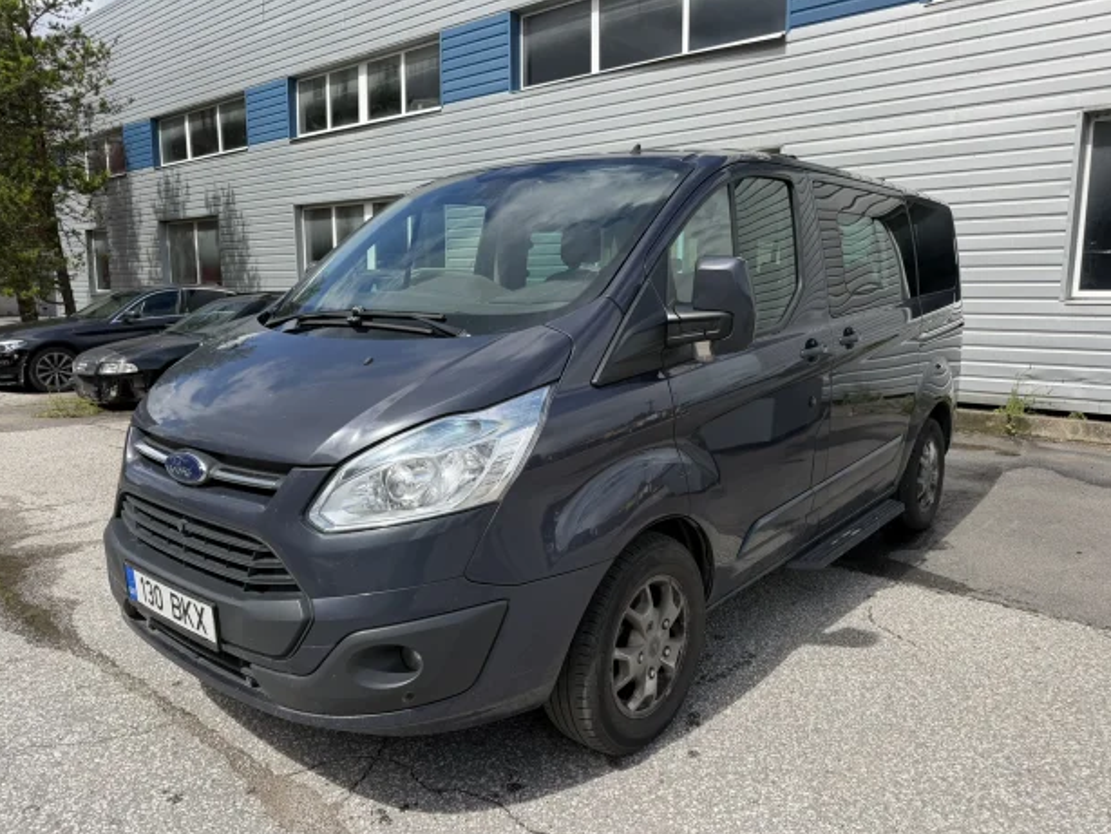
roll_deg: +0.1
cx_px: 561
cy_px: 412
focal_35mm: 25
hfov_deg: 69.4
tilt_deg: -8.7
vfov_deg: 54.9
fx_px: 803
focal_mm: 6.76
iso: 80
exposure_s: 1/4673
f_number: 1.78
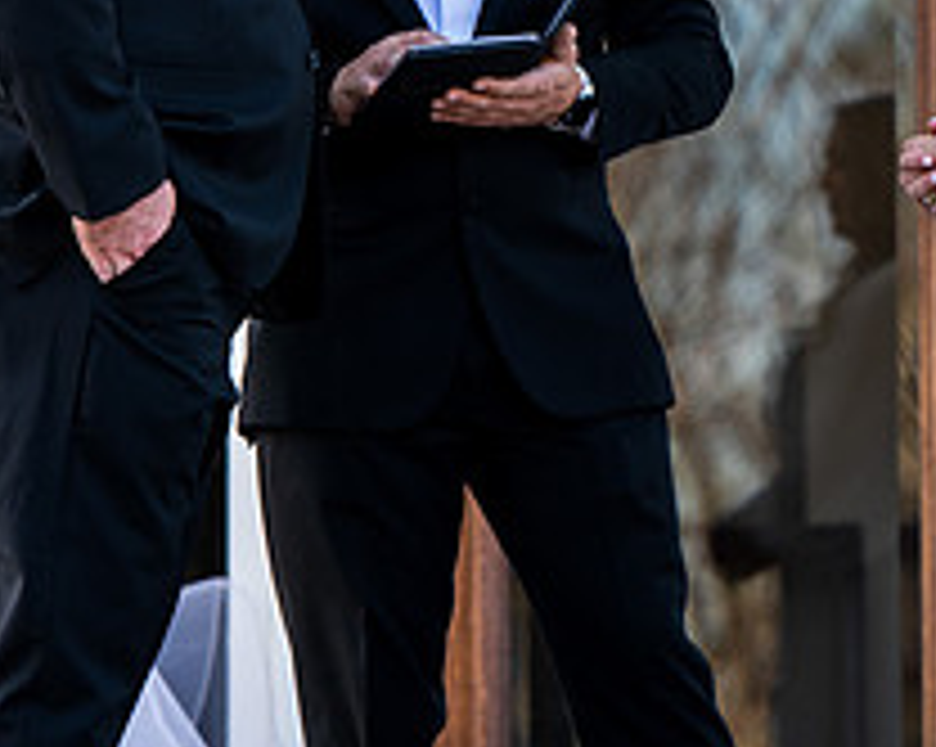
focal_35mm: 393
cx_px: 891
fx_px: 10877
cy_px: -106
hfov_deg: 4.9
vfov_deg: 3.9
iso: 200
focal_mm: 150
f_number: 3.5
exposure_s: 1/400
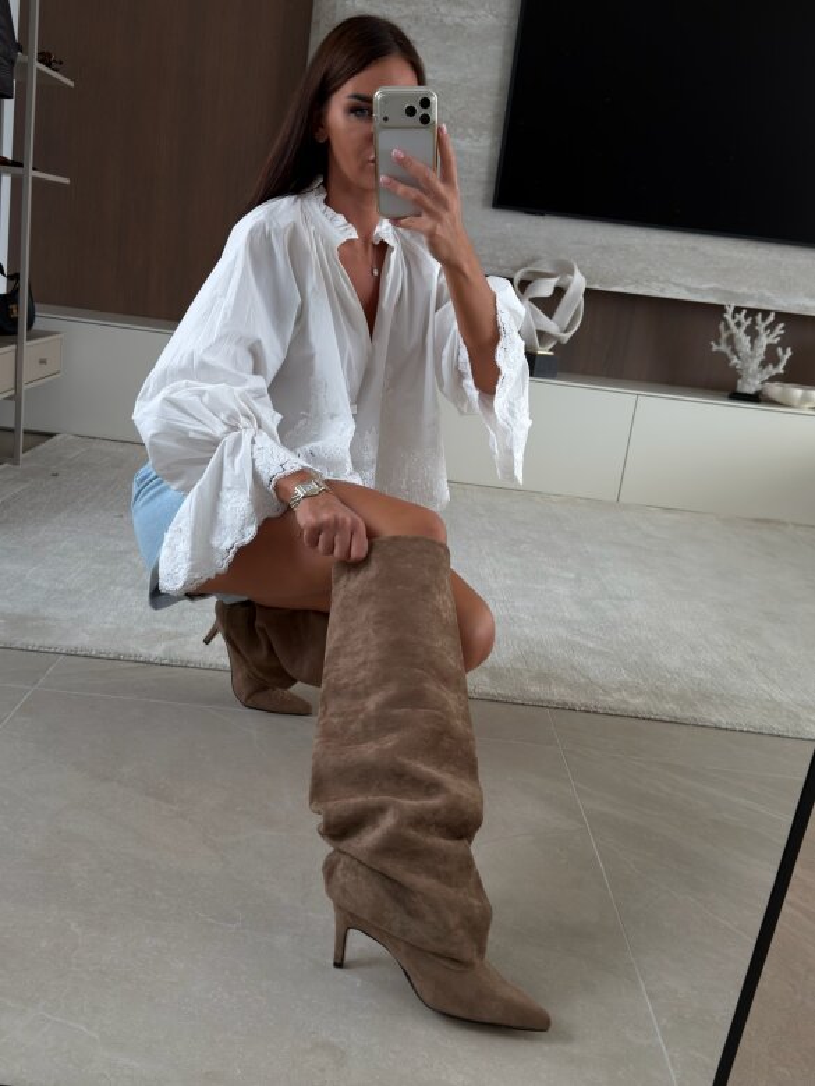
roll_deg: -8.8
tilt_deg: -27.7
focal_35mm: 35
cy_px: 543
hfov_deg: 40.7
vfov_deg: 52.6
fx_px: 1099
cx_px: 408
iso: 64
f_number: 1.78
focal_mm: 6.76
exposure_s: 1/229
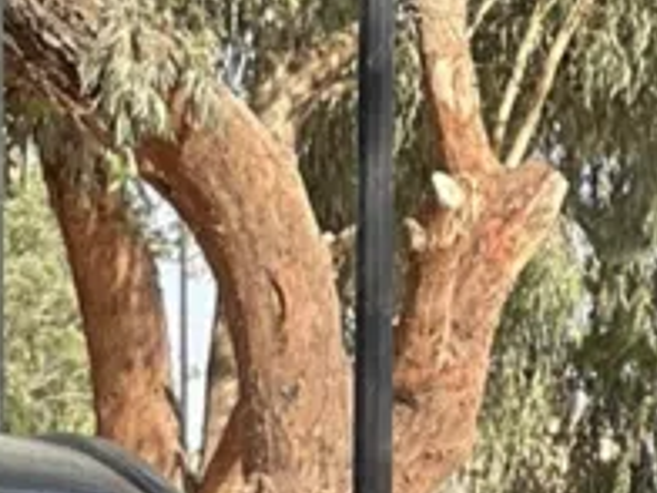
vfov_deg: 2.7
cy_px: 1290
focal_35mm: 536
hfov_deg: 3.7
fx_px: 10173
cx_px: -734
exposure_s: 1/148
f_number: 2.8
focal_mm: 9
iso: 20
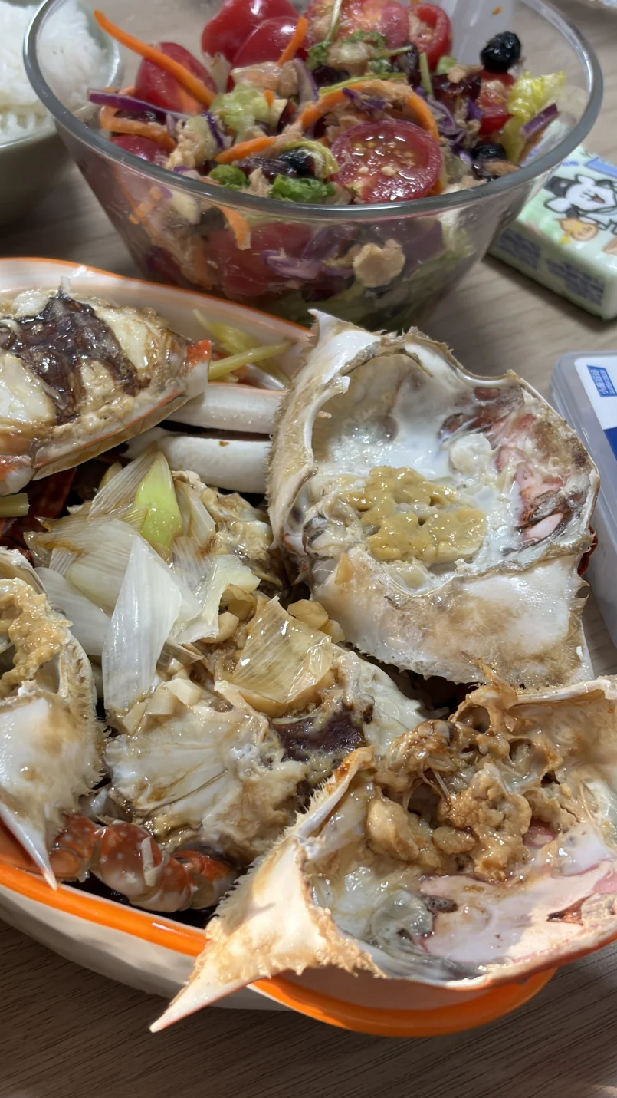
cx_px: 218
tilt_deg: -42.4
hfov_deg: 21.0
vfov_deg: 36.6
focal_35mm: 57
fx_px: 1658
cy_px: 551
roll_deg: -3.1
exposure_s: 1/60
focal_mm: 5.96
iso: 100
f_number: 1.6
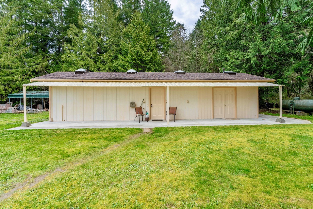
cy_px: 111
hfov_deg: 100.4
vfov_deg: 77.2
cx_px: 153
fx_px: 130
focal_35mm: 15
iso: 320
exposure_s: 1/800
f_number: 8
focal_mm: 14
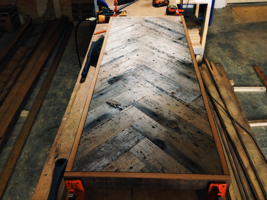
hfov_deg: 52.6
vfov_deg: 40.7
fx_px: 270
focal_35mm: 35
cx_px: 134
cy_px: 100
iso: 125
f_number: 2.4
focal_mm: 4.28
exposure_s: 1/20
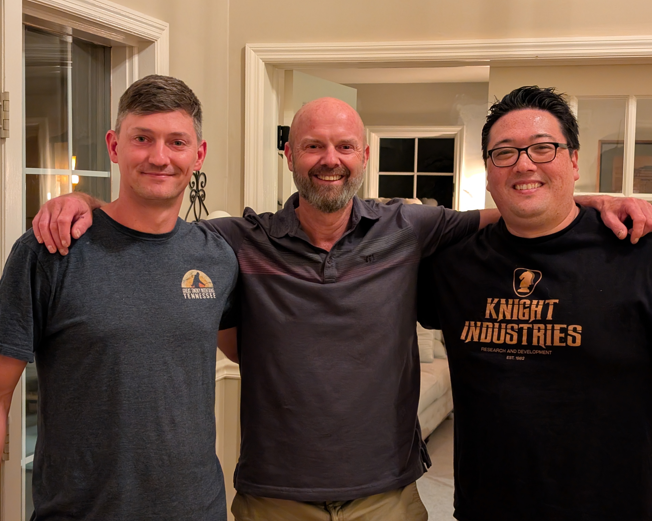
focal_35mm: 51
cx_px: 313
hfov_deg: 36.7
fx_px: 984
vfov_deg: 29.7
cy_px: 260
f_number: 1.68
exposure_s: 1/40
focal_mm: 6.9
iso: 842
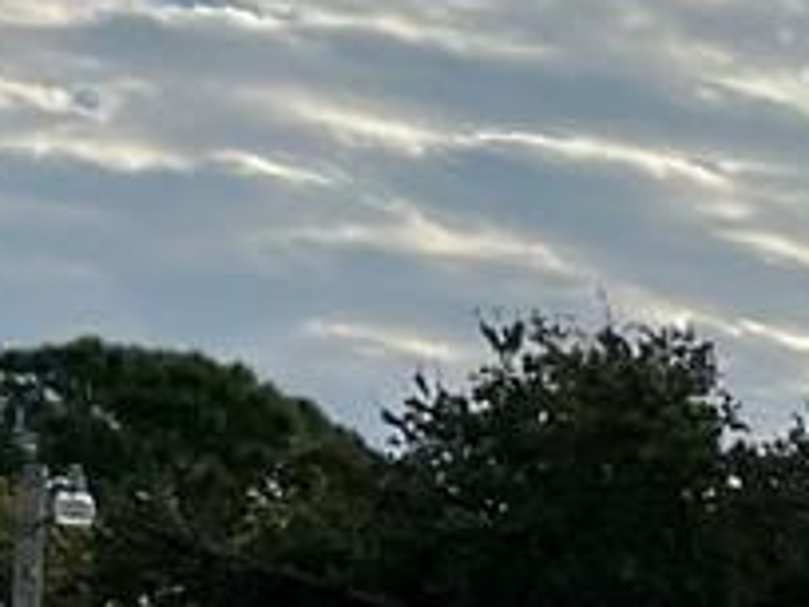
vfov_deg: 7.0
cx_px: 2891
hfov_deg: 7.6
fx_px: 4768
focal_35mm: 204
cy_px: 1321
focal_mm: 5.1
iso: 50
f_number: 1.6
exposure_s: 1/2062
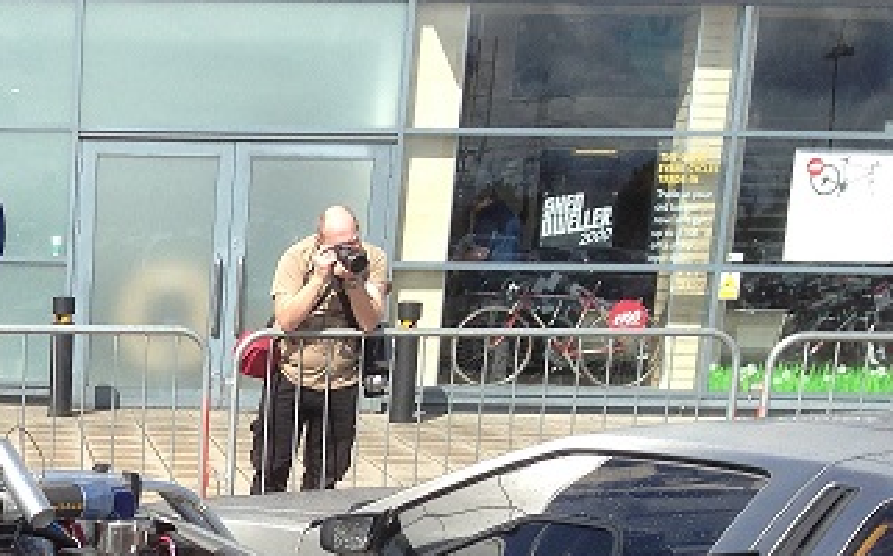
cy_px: 753
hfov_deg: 22.1
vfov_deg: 14.0
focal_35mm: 89
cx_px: -75
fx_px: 2164
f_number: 2.4
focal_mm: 4.13
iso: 50
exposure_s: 1/1106
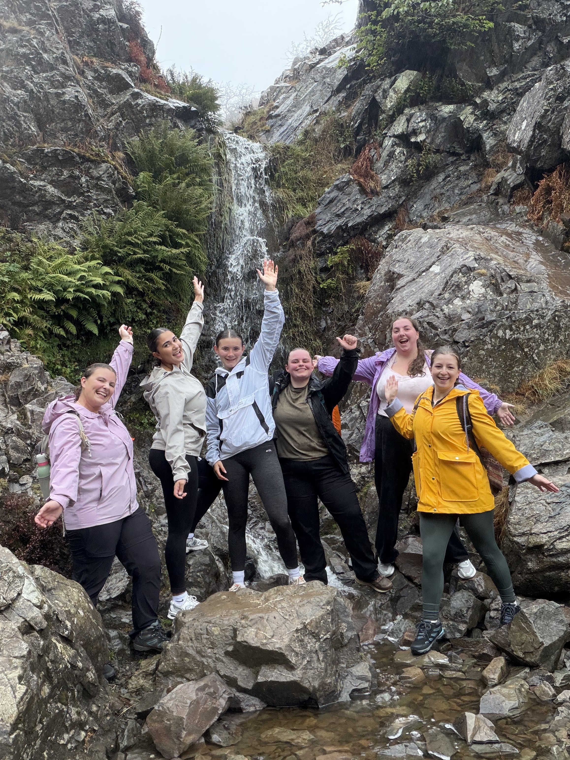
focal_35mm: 30
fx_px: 659
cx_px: 285
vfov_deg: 60.0
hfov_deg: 46.8
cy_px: 380
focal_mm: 2.71
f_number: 1.9
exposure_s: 1/121
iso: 80
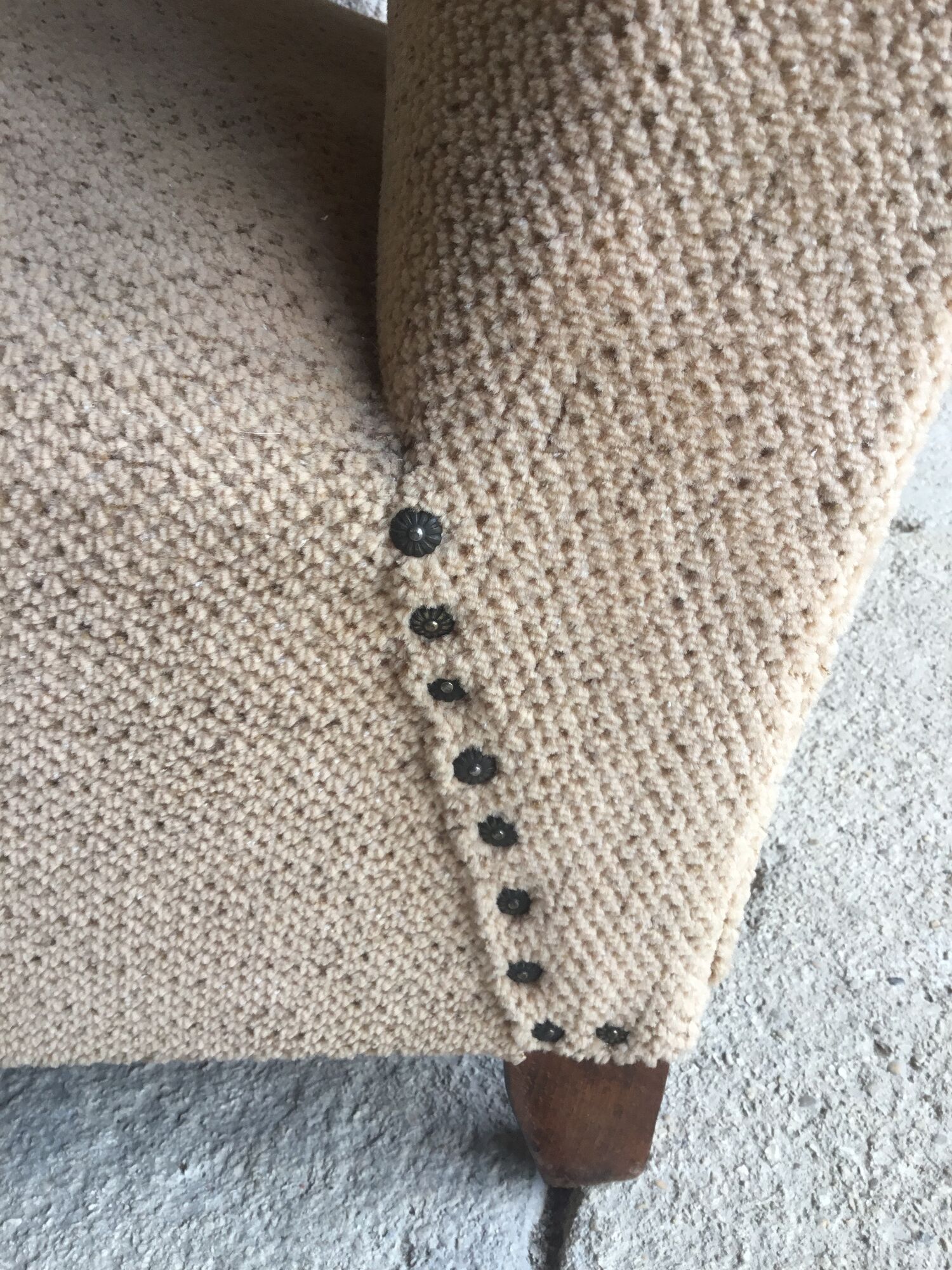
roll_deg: +2.5
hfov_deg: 45.4
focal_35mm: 31
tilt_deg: -33.8
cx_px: 476
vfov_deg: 58.4
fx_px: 1137
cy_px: 635
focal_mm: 3.3
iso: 25
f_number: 2.4
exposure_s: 1/50
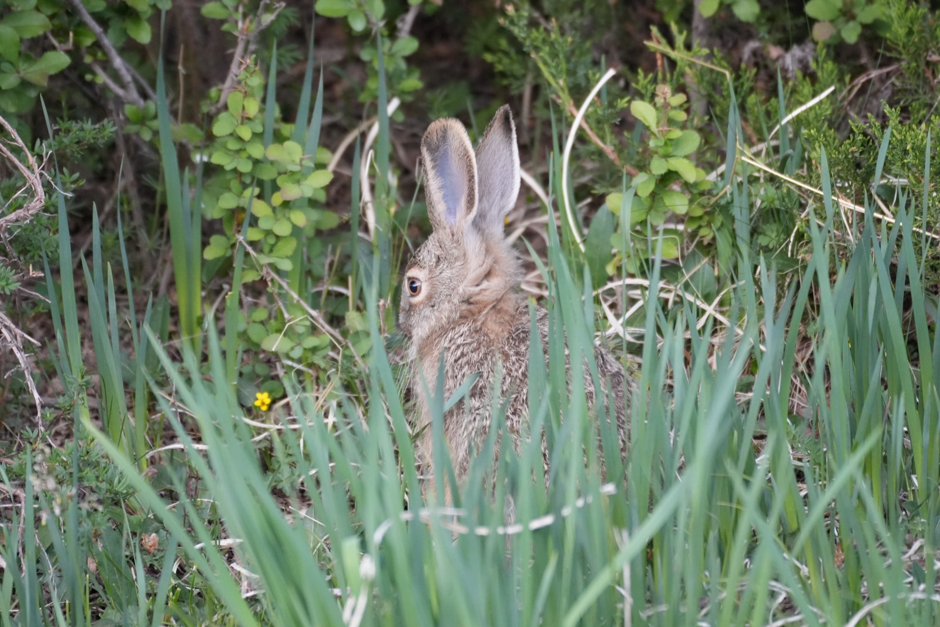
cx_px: 470
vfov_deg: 4.4
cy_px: 314
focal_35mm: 309
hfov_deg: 6.7
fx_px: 8066
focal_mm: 206
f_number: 5.6
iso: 3200
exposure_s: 1/500
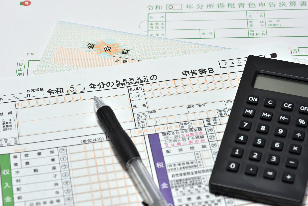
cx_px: 154
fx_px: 899
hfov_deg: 19.4
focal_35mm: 105
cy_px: 103
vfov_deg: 13.1
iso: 200
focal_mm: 105
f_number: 11
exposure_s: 1/160
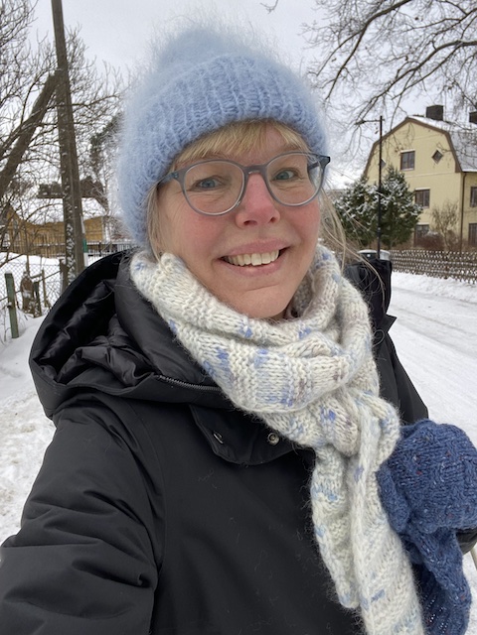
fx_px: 551
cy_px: 318
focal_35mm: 30
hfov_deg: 46.8
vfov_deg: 60.0
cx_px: 238
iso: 40
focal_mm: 2.71
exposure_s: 1/122
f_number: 2.2
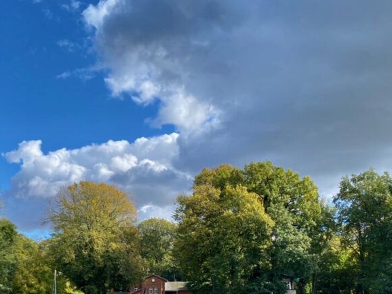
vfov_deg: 39.1
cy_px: 198
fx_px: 408
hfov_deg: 50.9
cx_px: 151
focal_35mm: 36
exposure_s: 1/673
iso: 32
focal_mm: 4.25
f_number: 1.8
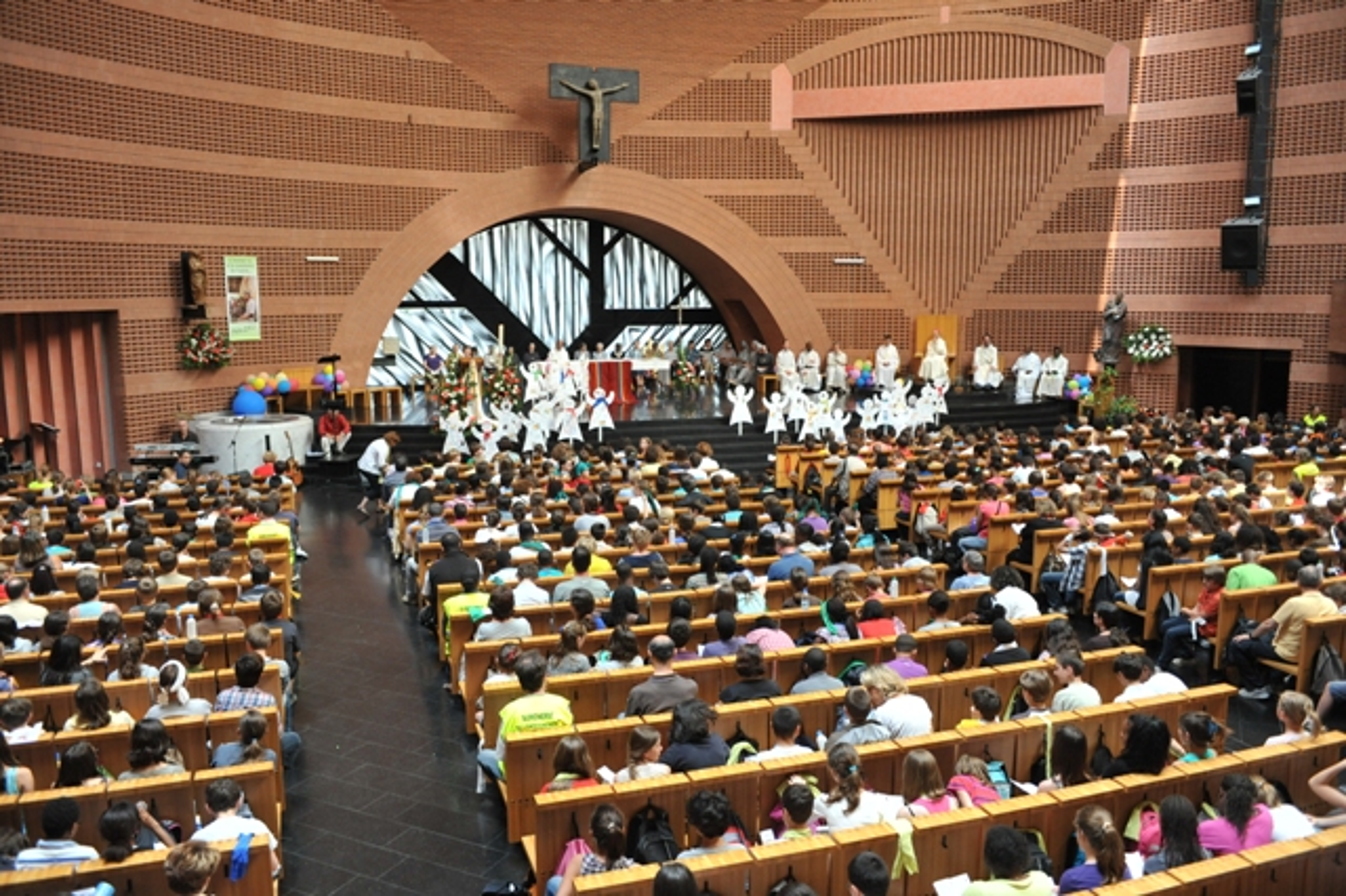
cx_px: 673
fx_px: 1046
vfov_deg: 46.4
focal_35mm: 28
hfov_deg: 65.5
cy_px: 448
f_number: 4
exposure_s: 1/500
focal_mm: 28
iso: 2000
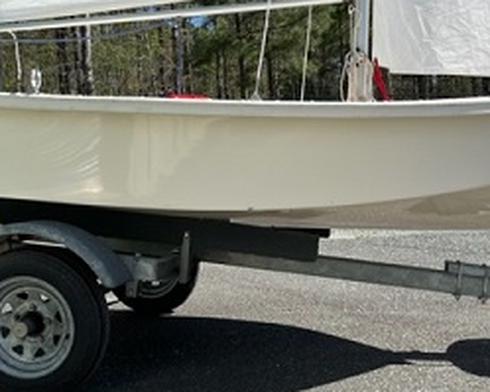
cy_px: 205
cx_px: 230
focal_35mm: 49
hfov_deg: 38.0
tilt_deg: -4.9
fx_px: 710
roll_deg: +5.7
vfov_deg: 30.8
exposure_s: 1/2564
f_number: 1.6
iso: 32
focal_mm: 4.2
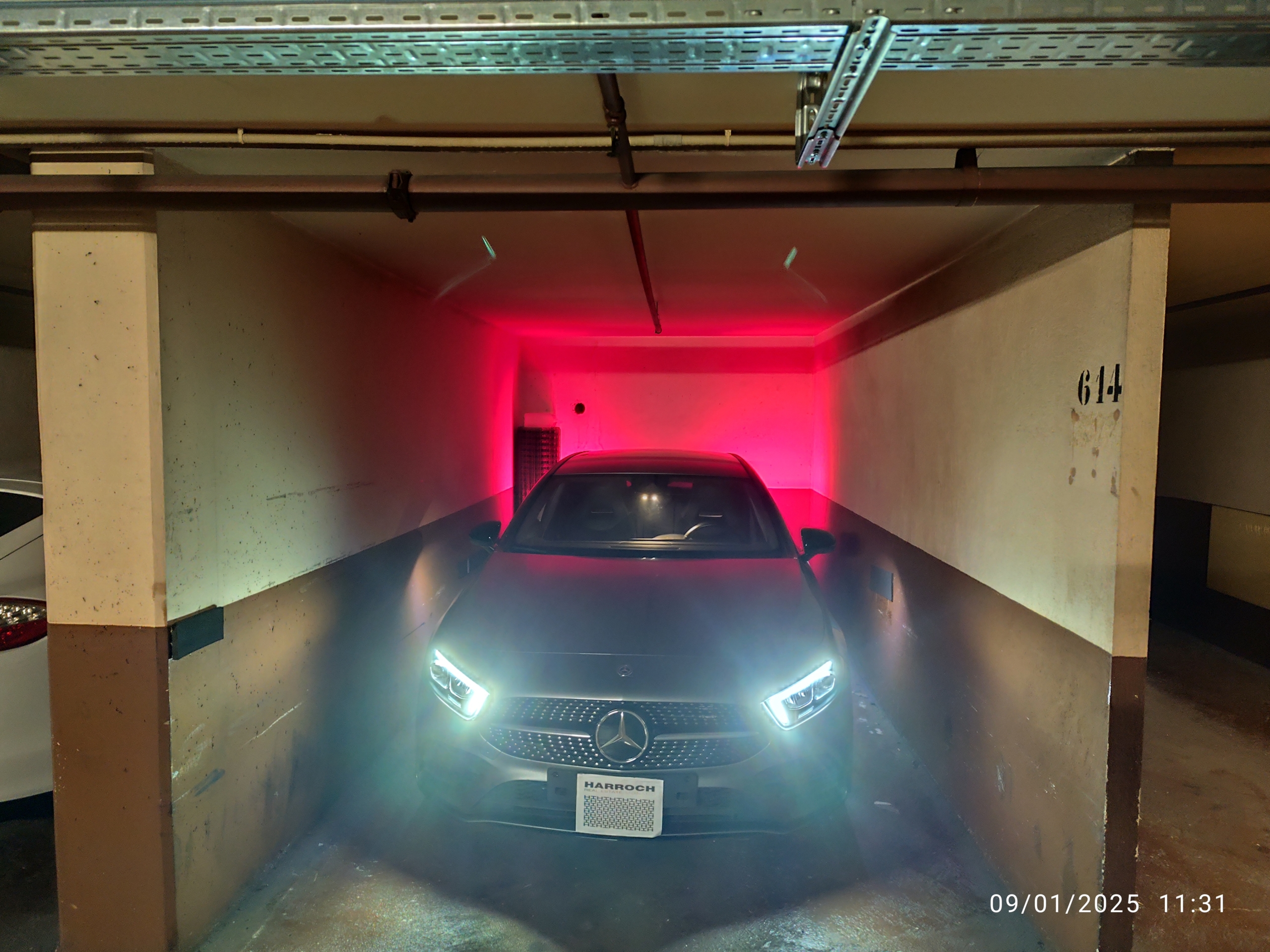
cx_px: 635
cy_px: 476
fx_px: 844
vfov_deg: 58.9
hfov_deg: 73.9
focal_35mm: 23
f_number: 1.65
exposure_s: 1/15
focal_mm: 6.19
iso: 4000
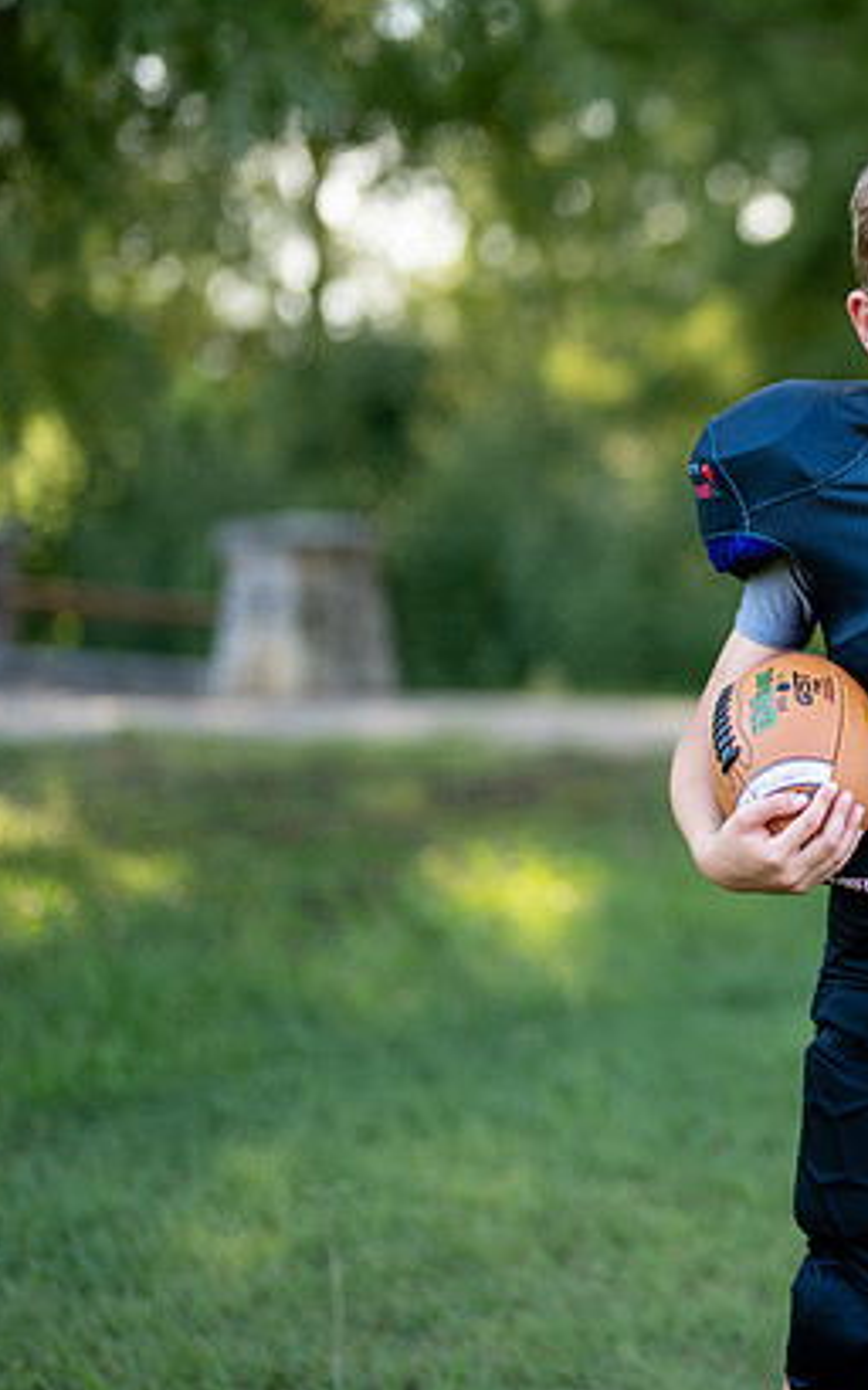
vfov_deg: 21.8
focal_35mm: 95
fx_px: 3598
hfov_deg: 13.4
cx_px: 986
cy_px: 535
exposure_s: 1/1250
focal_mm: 50
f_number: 1.2
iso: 100
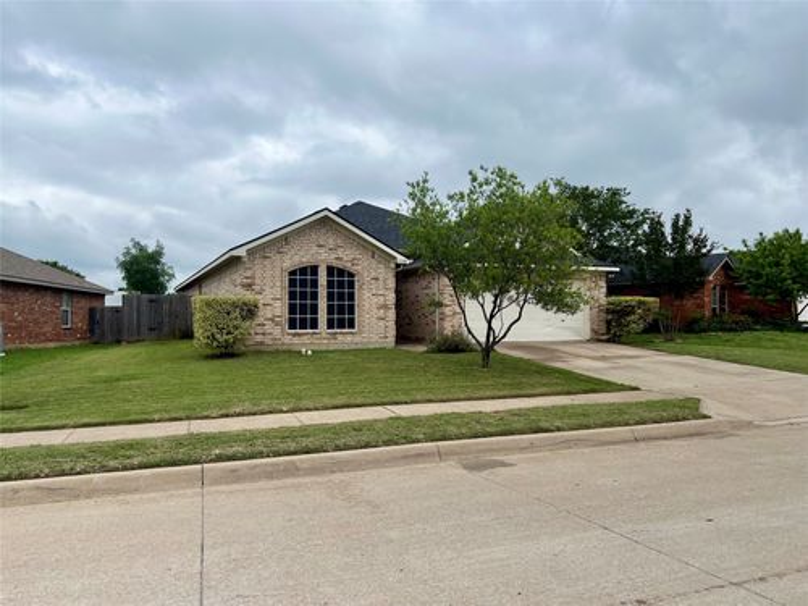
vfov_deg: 53.1
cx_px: 404
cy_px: 303
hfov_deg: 67.3
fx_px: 607
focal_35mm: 26
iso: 50
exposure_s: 1/3356
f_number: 1.5
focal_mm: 5.7
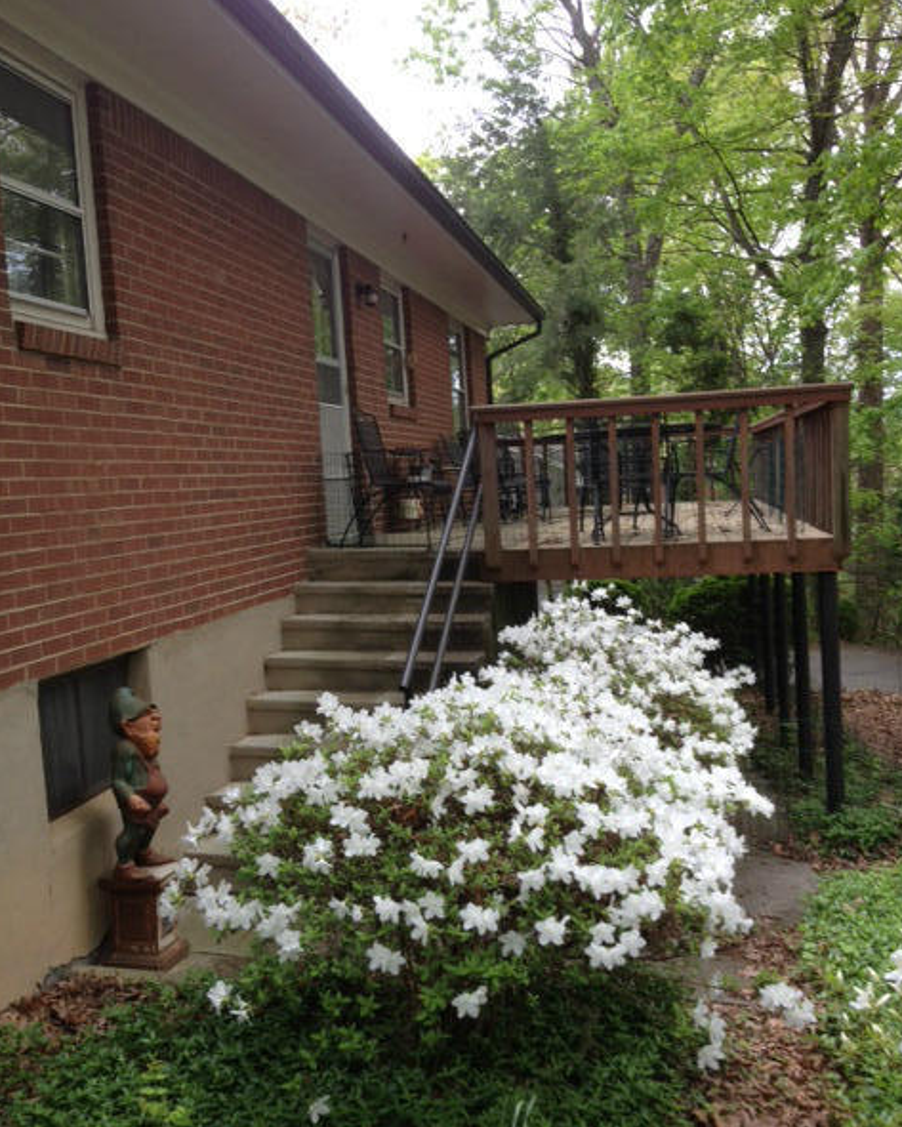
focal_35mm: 37
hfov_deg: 40.1
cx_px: 452
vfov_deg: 49.1
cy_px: 564
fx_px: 1234
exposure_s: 1/134
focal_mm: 4.28
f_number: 2.4
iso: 50
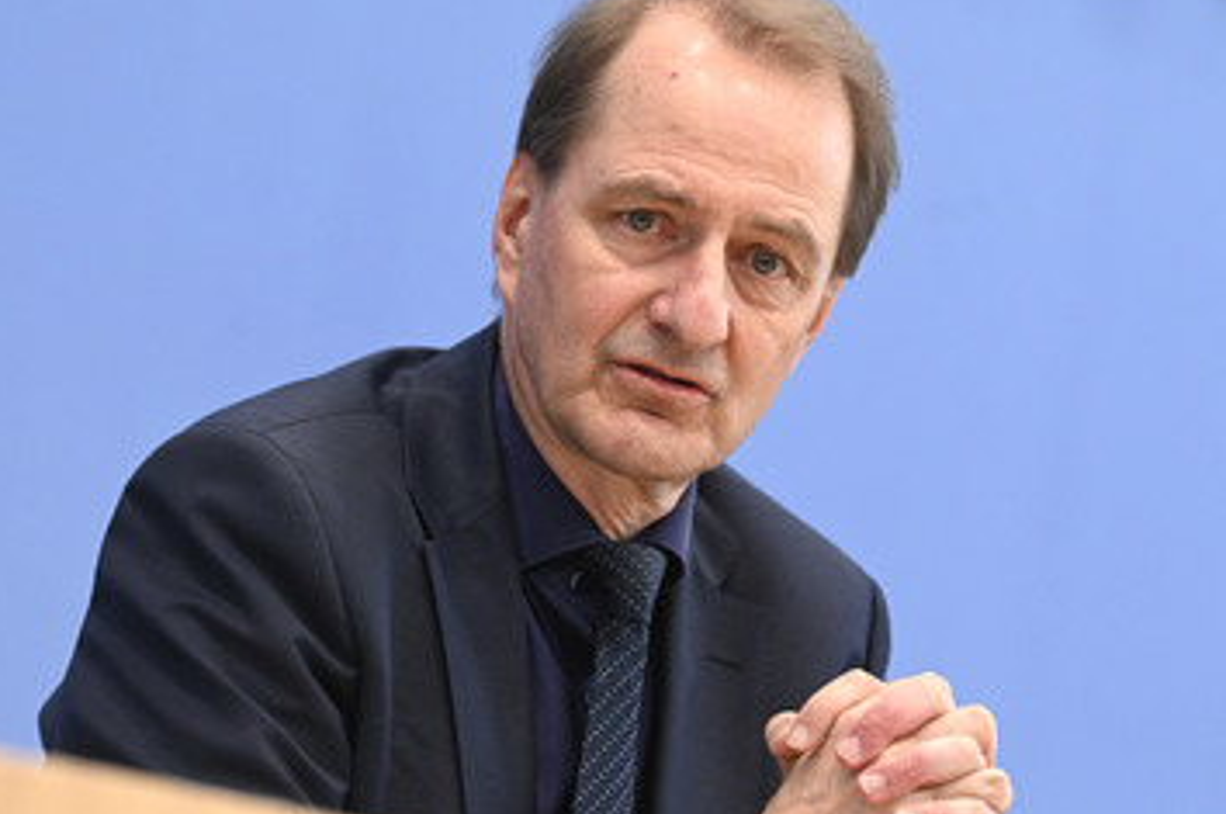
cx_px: 705
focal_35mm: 236
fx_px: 8026
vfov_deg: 5.8
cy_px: 430
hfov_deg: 8.7
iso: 3200
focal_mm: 185
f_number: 5.6
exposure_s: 1/400
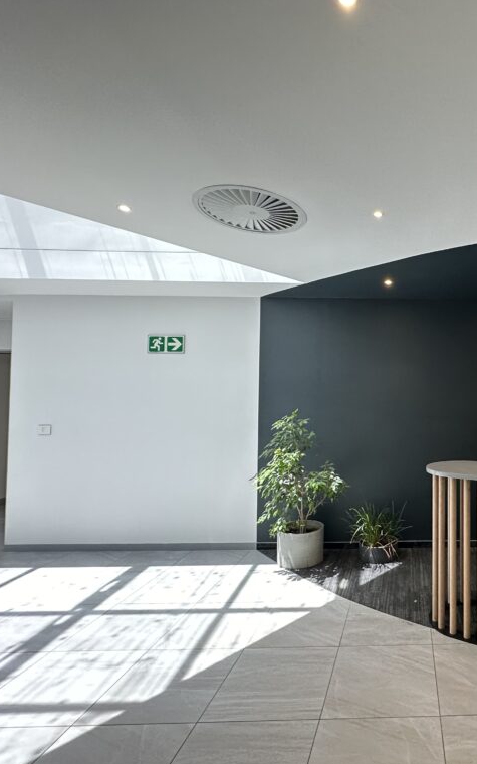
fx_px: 416
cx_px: 422
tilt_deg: +3.5
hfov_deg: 53.0
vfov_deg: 85.1
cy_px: 384
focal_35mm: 20
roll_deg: -0.7
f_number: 2.2
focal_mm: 2.22
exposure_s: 1/100
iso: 200
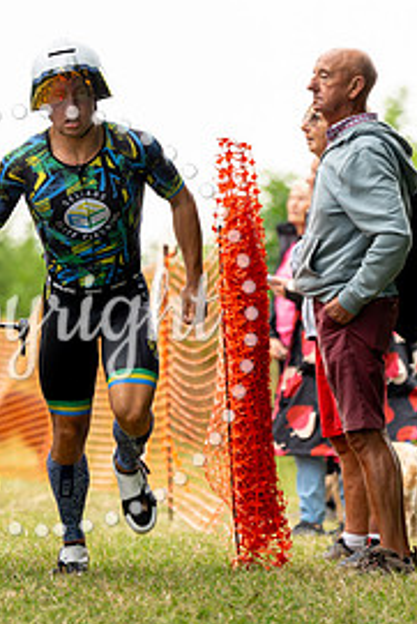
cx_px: 85
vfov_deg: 7.4
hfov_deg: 4.9
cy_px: 124
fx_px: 4841
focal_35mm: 279
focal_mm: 168
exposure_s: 1/400
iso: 320
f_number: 3.2
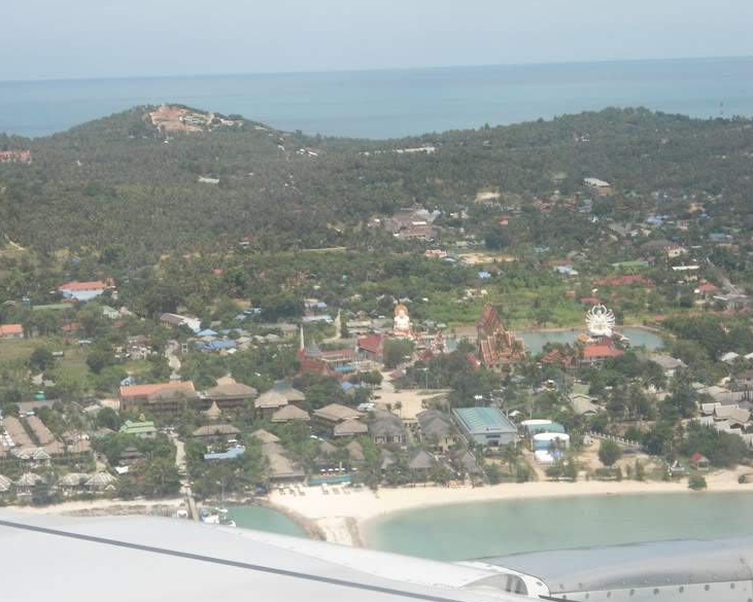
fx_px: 2095
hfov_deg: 20.4
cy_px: 307
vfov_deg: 16.4
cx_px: 343
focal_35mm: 94
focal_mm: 15.7
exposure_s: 1/400
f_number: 5.2
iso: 80
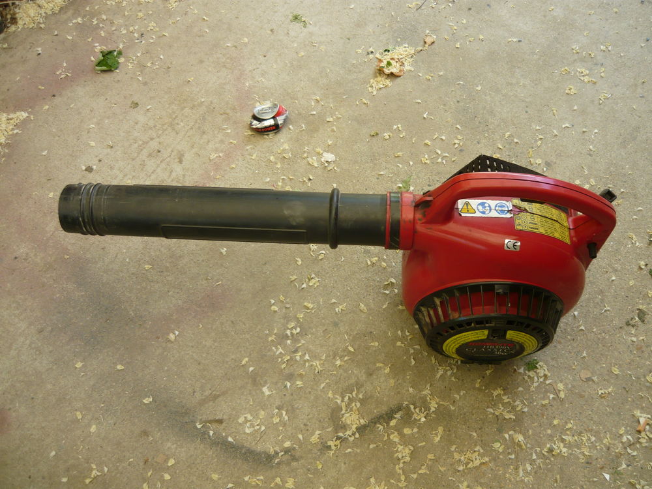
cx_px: 326
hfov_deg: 55.4
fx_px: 622
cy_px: 244
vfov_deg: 42.9
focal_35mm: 33
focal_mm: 5.5
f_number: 2.8
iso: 100
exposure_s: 1/125
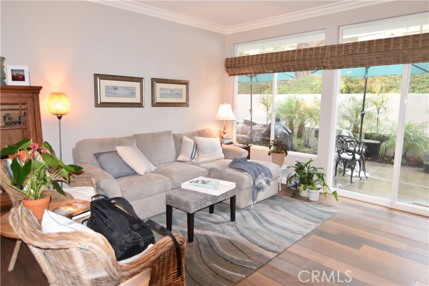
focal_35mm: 22
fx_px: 268
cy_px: 143
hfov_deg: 77.3
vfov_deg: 56.2
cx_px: 214
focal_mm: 15
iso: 800
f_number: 4.5
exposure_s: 1/80
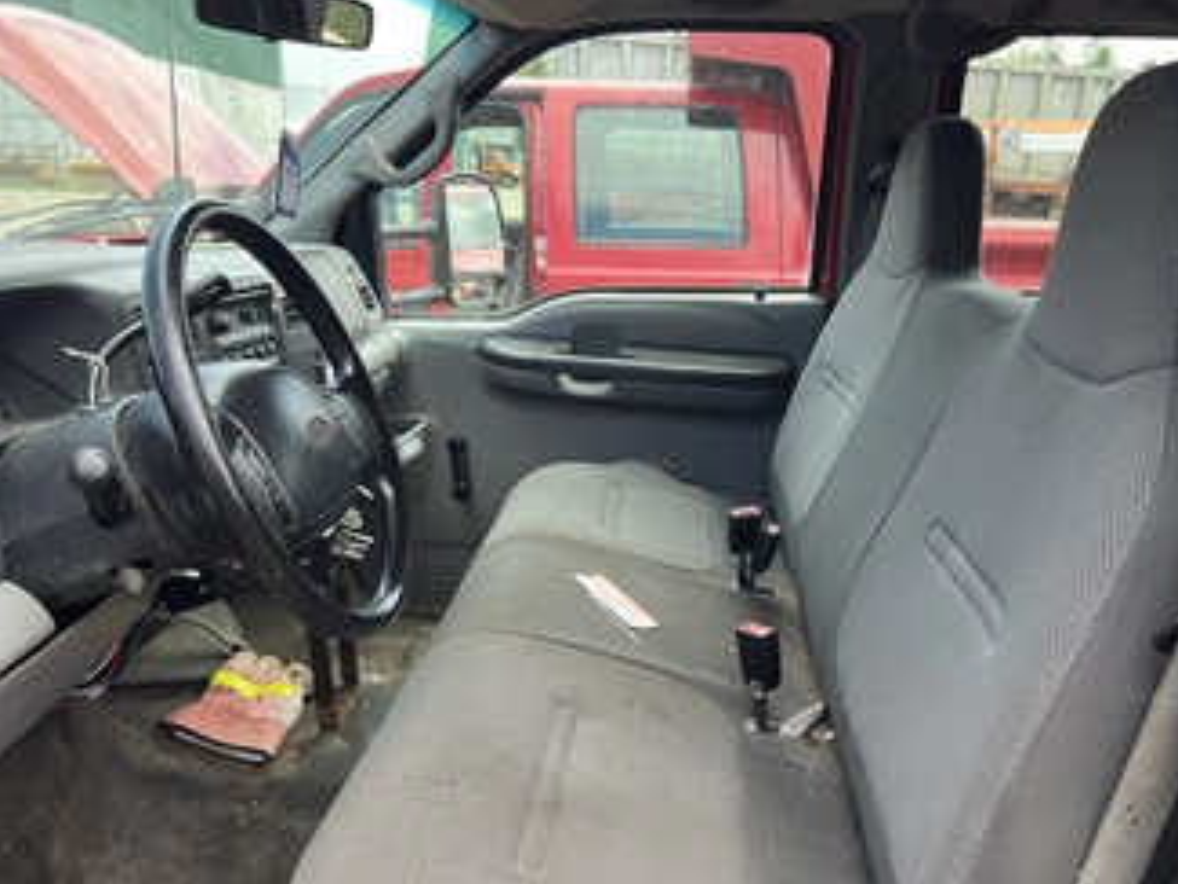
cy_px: 504
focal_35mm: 32
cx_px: 721
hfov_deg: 56.3
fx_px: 1089
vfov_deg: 44.1
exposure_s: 1/235
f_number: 1.6
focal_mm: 5.1
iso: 40
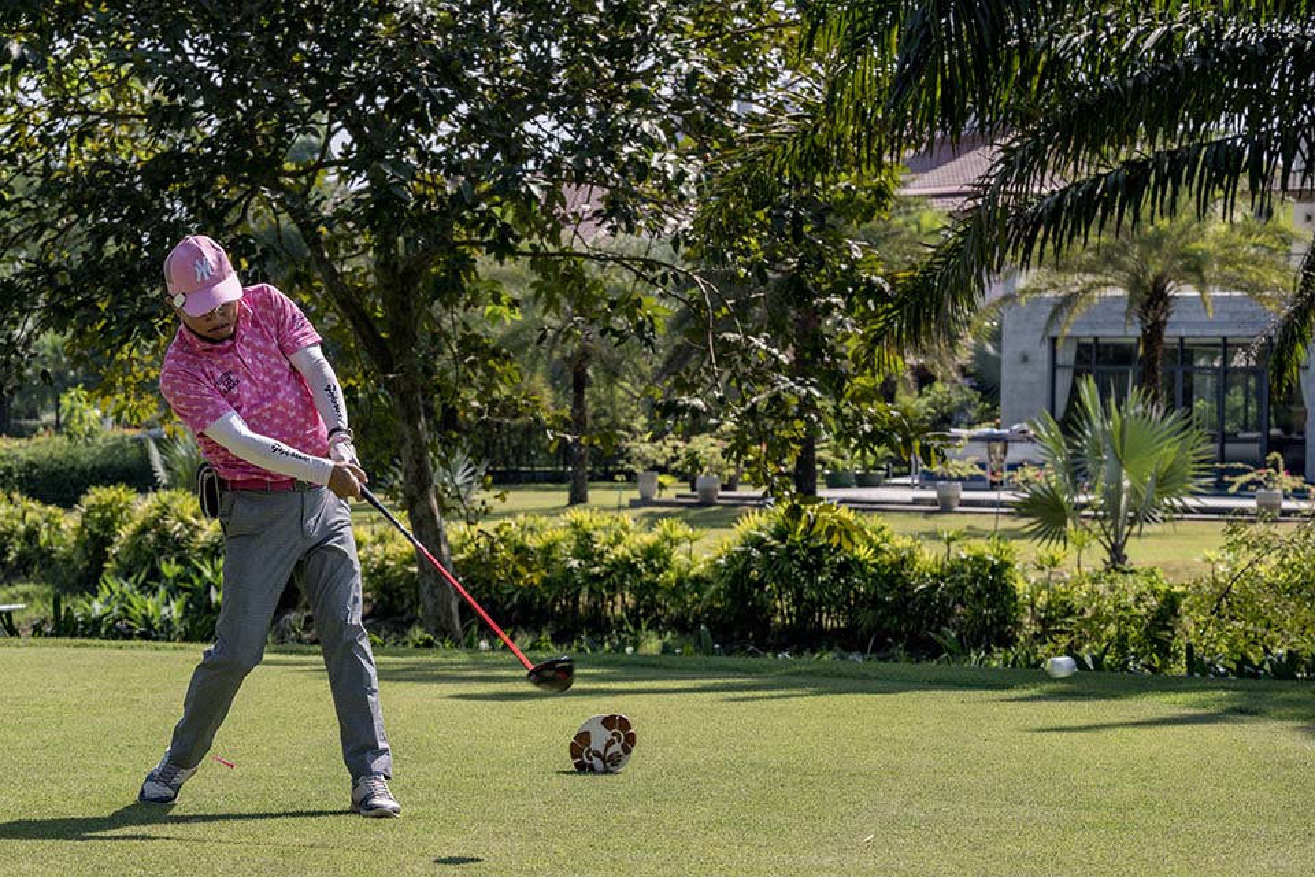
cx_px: 658
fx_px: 2557
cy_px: 438
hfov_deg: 28.8
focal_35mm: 70
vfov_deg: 19.5
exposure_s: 1/2000
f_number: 5.6
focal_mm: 70
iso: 450
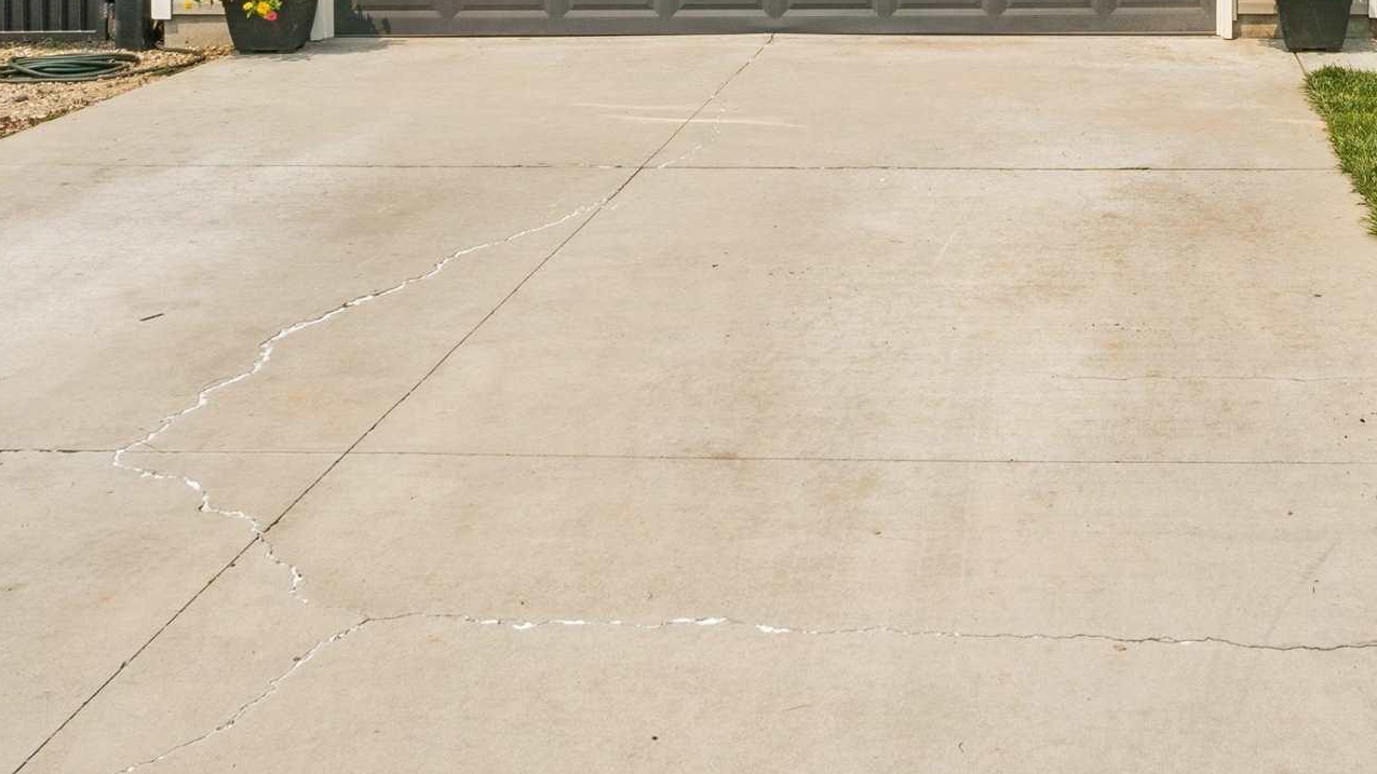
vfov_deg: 20.7
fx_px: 1963
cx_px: 1101
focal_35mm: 54
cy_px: -169
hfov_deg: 37.3
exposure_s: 1/320
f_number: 13
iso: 400
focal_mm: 21.3
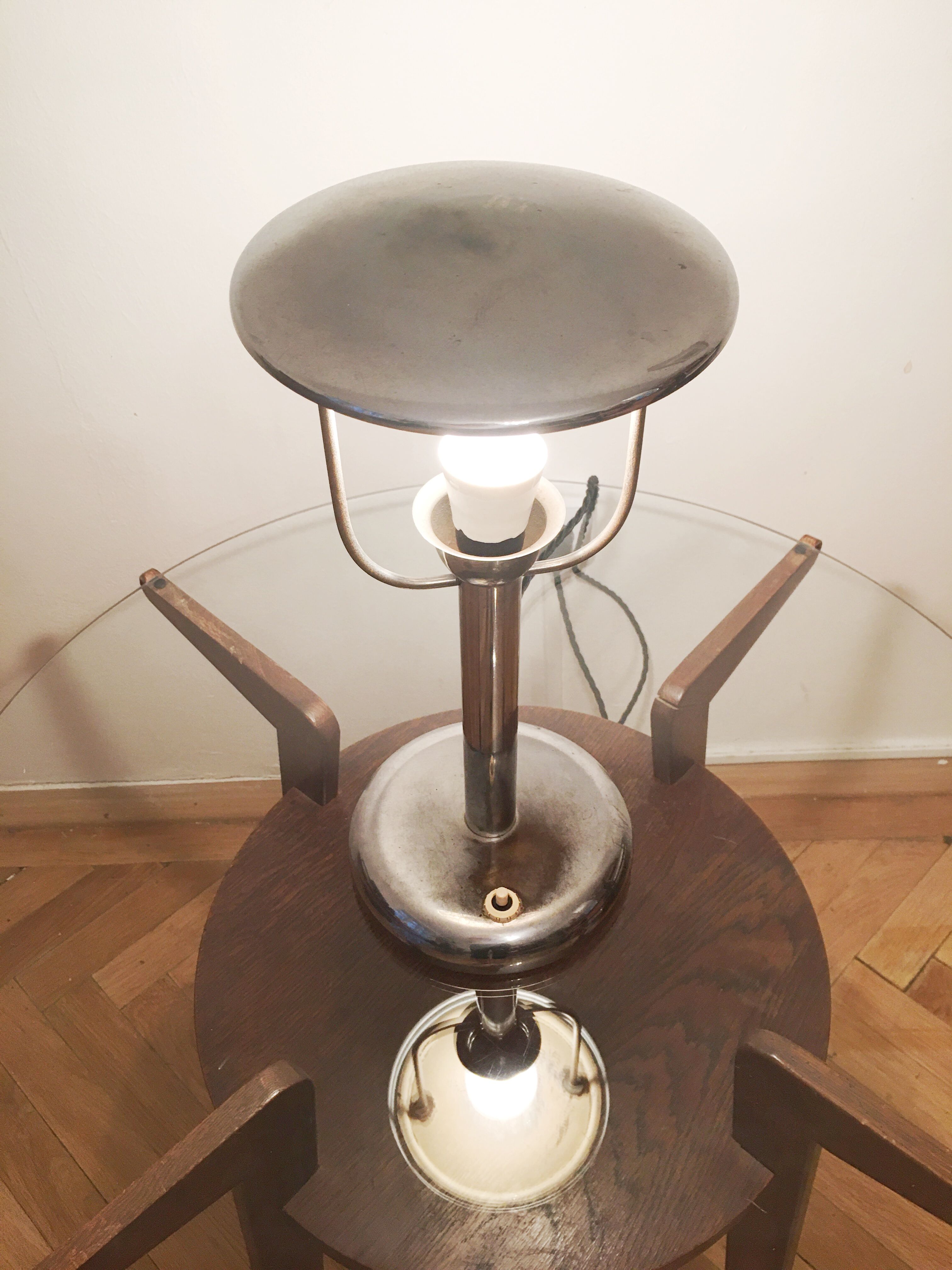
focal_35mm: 29
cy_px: 635
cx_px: 476
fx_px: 1063
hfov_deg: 48.2
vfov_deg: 61.7
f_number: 2.2
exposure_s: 1/17
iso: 50
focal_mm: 4.15
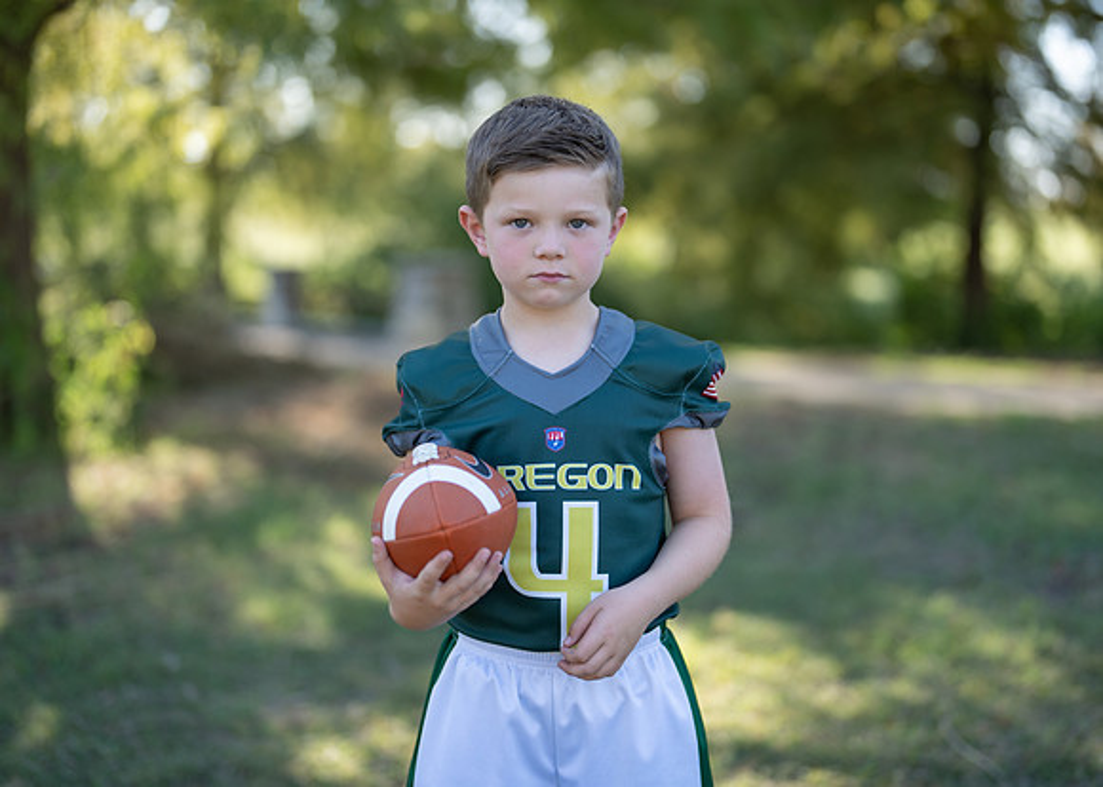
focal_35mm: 52
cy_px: 394
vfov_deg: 27.0
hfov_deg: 37.2
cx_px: 552
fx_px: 1641
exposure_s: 1/1250
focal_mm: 50
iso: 100
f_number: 1.2
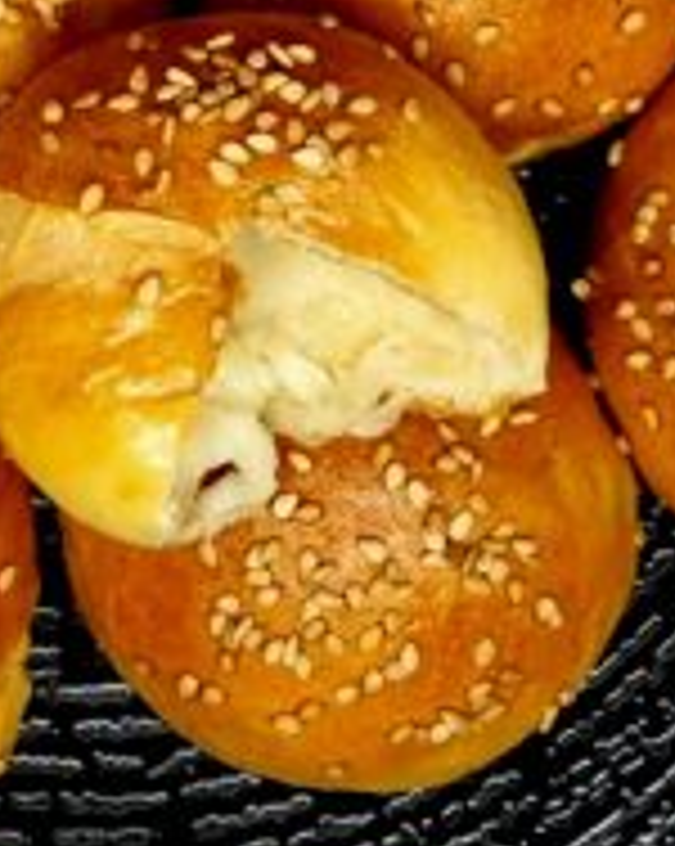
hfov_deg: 18.0
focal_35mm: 81
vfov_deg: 21.8
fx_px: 2026
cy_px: -171
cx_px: -122
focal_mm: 5.4
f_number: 1.8
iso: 80
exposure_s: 1/100
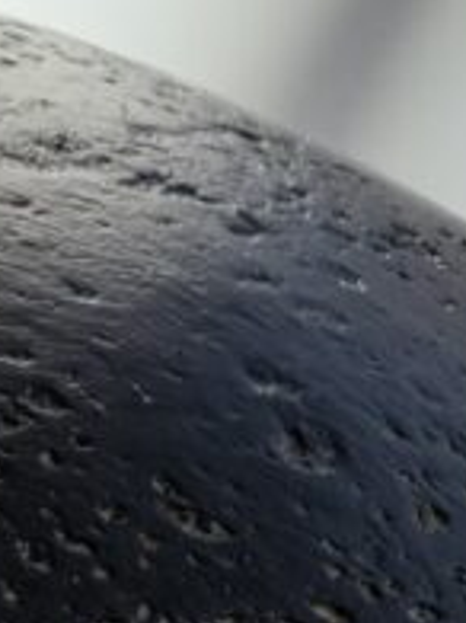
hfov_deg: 10.2
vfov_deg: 15.5
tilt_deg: -8.5
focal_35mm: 126
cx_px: -661
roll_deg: +1.2
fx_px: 2264
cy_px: 508
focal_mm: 2.22
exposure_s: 1/193
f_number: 2.2
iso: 50
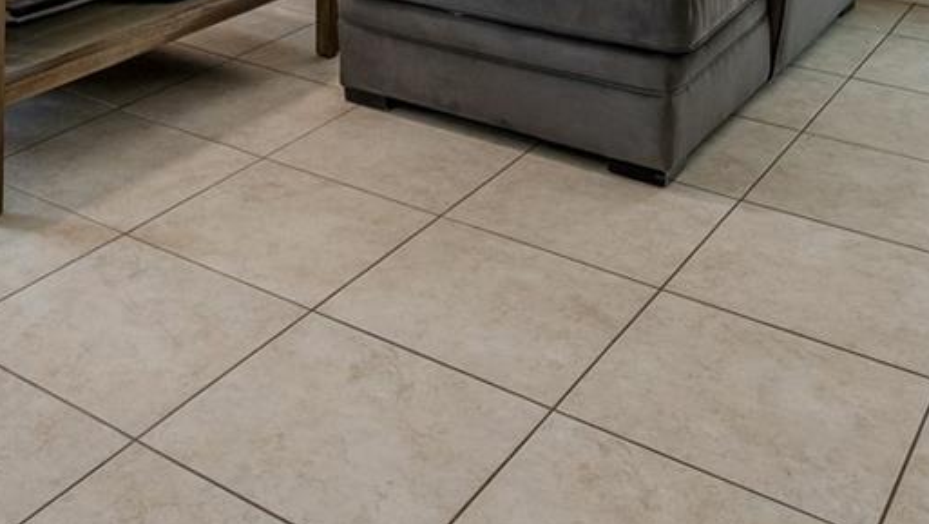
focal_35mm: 49
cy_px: -386
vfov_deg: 19.3
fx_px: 1207
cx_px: 252
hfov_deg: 41.1
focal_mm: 10
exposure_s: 1/15
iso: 100
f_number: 7.1
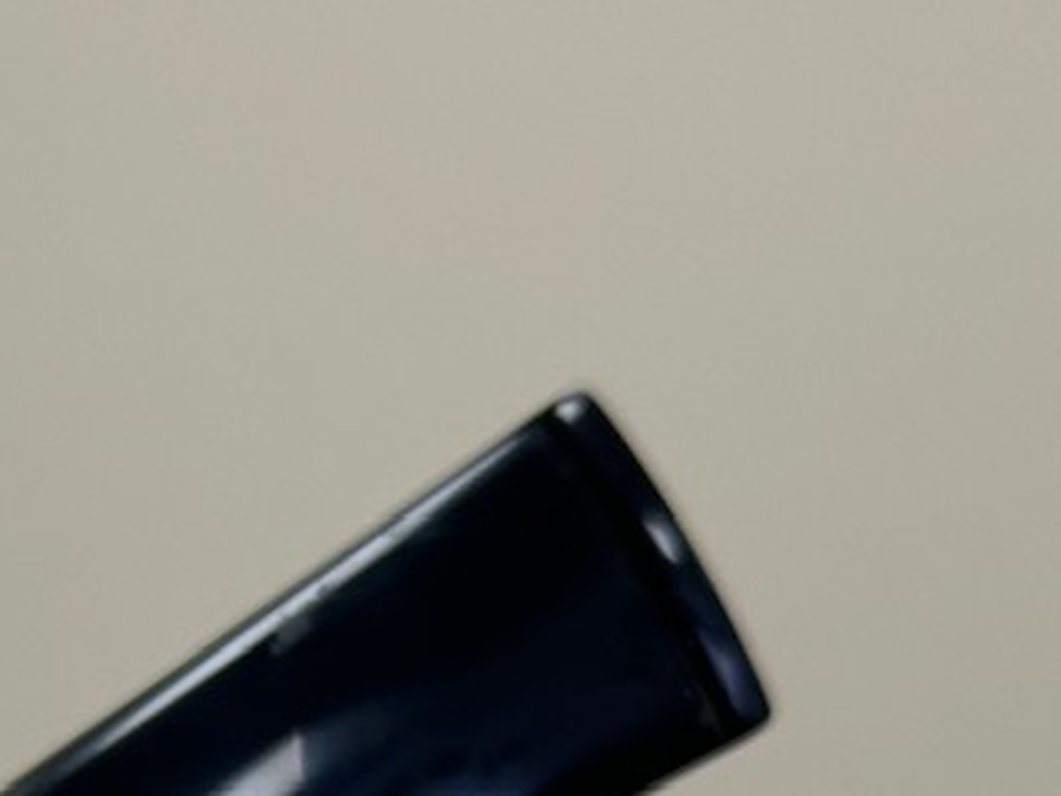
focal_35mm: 192
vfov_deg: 7.4
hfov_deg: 10.0
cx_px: -514
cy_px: 1582
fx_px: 5885
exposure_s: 1/121
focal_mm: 6.86
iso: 64
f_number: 1.78
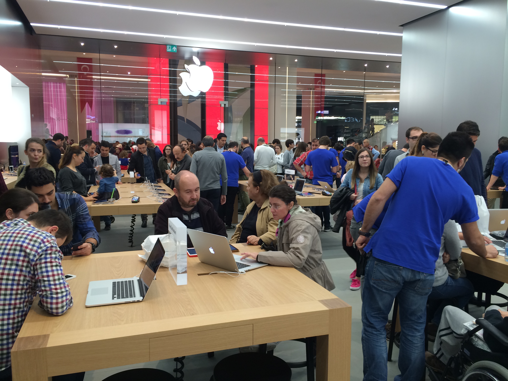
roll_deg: -1.5
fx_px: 426
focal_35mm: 29
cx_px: 254
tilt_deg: -6.3
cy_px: 190
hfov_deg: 61.7
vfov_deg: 48.2
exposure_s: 1/30
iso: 50
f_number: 2.2
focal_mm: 4.15
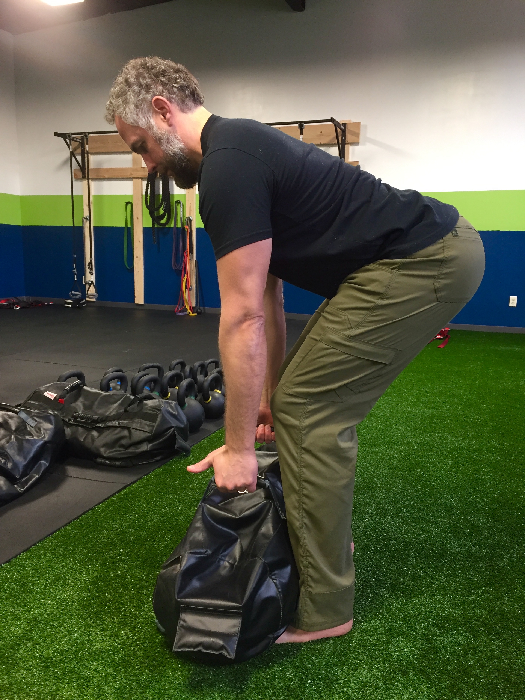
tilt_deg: -9.3
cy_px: 350
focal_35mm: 29
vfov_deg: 61.7
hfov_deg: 48.2
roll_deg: -1.5
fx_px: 586
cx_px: 262
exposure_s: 1/30
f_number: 2.2
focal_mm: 4.15
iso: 125
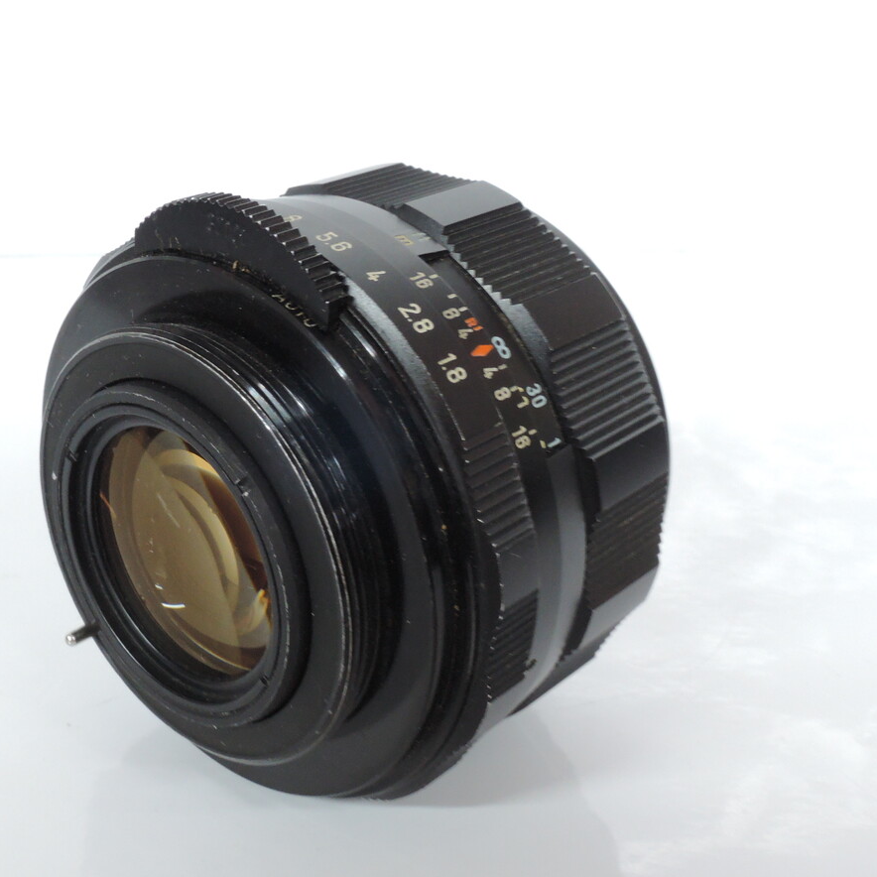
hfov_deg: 31.6
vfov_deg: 31.6
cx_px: 354
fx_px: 1548
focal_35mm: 54
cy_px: 436
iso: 800
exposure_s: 1/13
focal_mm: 9.6
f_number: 7.3
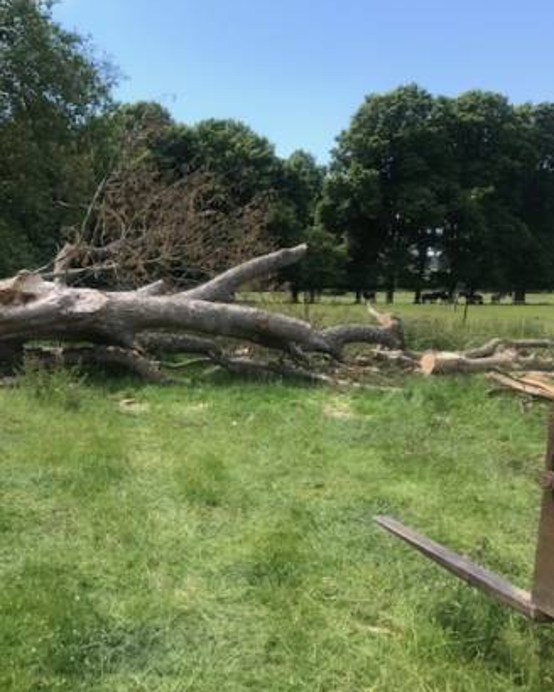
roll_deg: -1.5
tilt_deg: -4.6
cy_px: 346
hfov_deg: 39.1
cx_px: 143
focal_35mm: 37
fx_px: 758
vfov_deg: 49.1
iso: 20
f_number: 1.8
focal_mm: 3.99
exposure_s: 1/1198
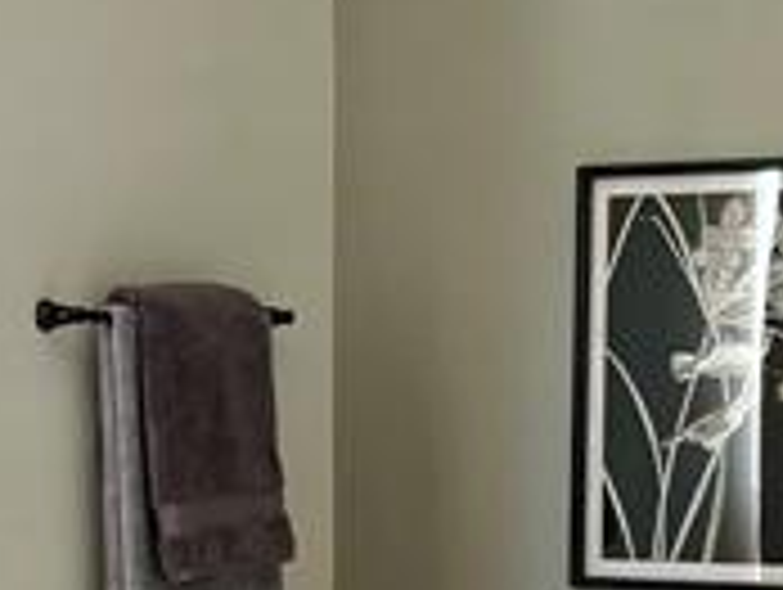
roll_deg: +1.0
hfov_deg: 12.8
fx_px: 3466
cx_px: 108
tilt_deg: -8.0
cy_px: 833
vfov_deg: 9.5
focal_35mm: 153
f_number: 1.6
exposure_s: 1/60
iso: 125
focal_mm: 5.96
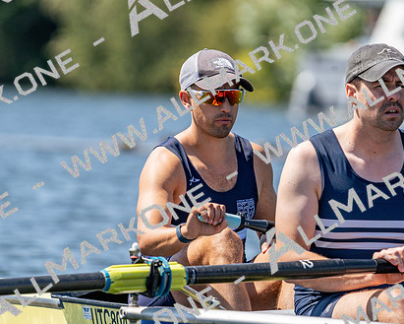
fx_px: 6506
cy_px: 181
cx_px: 182
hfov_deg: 3.6
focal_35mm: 544
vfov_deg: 2.8
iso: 400
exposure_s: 1/2000
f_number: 6.3
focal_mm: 411
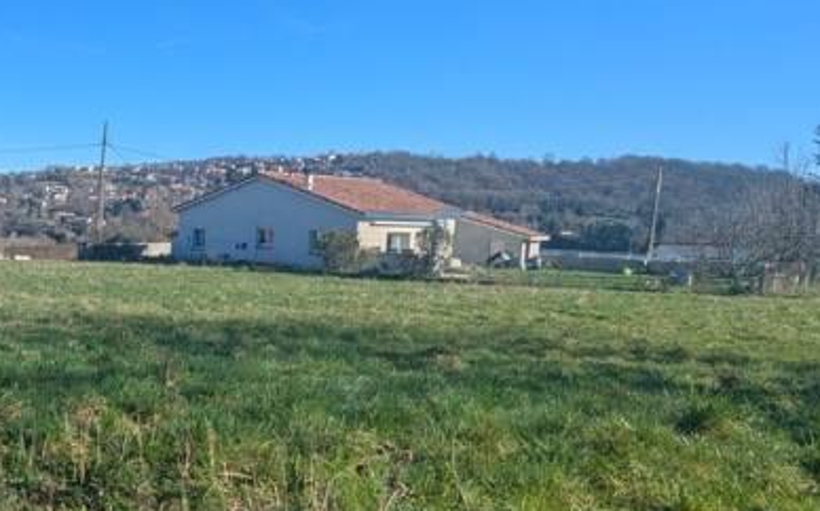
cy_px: 319
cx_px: -13
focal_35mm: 35
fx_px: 782
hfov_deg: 45.9
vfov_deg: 36.0
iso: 45
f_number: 2.2
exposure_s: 1/1603
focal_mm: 2.35
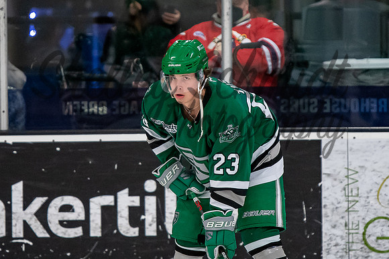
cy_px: 78
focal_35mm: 594
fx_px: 6424
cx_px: 172
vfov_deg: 2.3
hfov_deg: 3.5
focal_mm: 200
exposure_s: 1/800
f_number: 2.8
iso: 1600
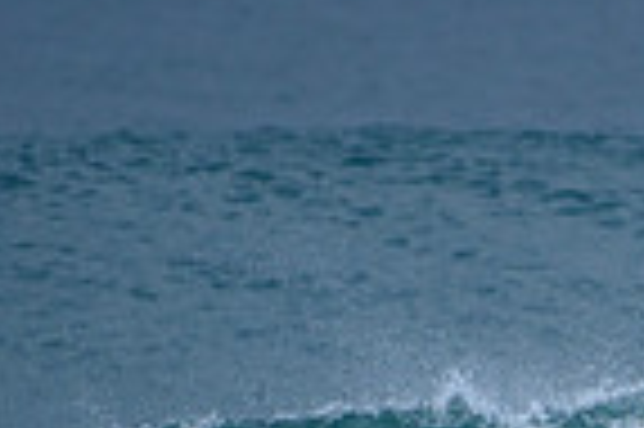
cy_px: 800
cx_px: 676
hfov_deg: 1.0
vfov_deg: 0.7
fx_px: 36969
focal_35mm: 2069
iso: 450
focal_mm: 500
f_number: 5.6
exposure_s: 1/2000
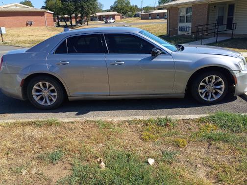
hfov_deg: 61.7
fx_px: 207
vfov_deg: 48.2
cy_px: 92
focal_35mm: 29
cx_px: 124
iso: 100
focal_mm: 4.27
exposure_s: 1/865
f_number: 1.8
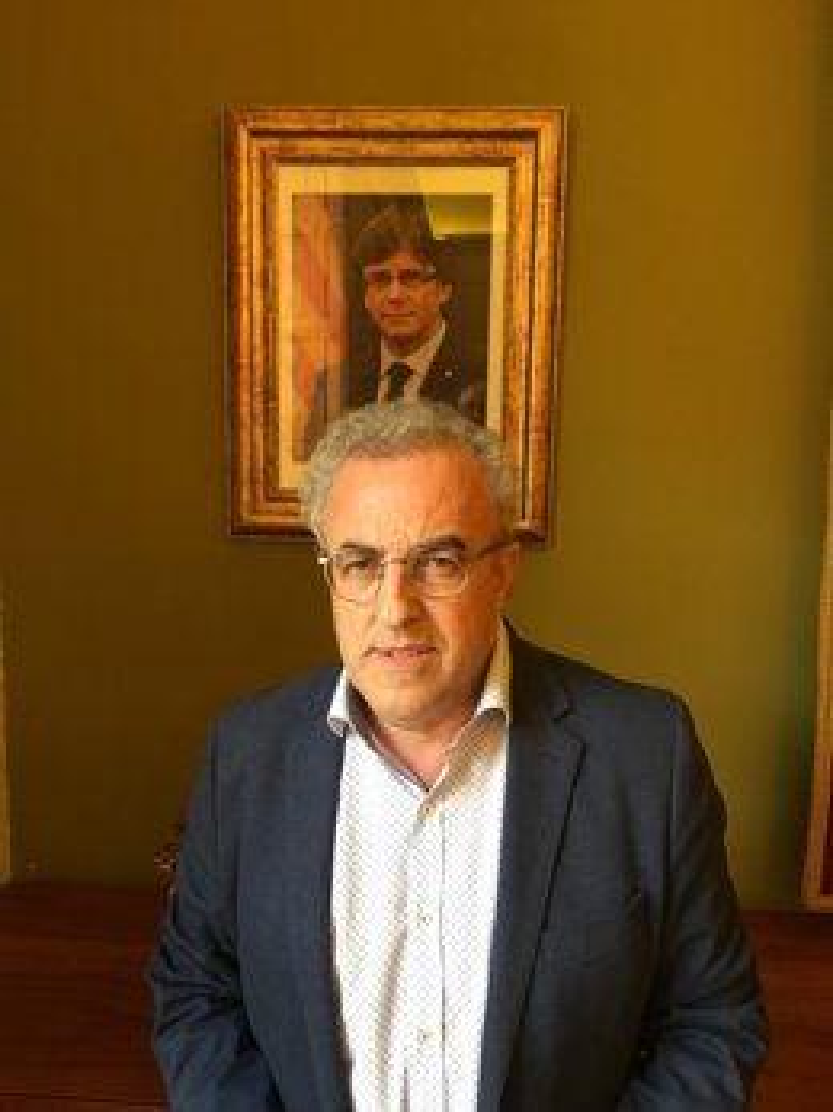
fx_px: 931
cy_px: 556
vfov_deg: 61.7
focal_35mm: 29
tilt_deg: -6.8
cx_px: 416
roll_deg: -1.2
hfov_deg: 48.2
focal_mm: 4.15
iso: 64
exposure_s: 1/17
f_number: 2.2
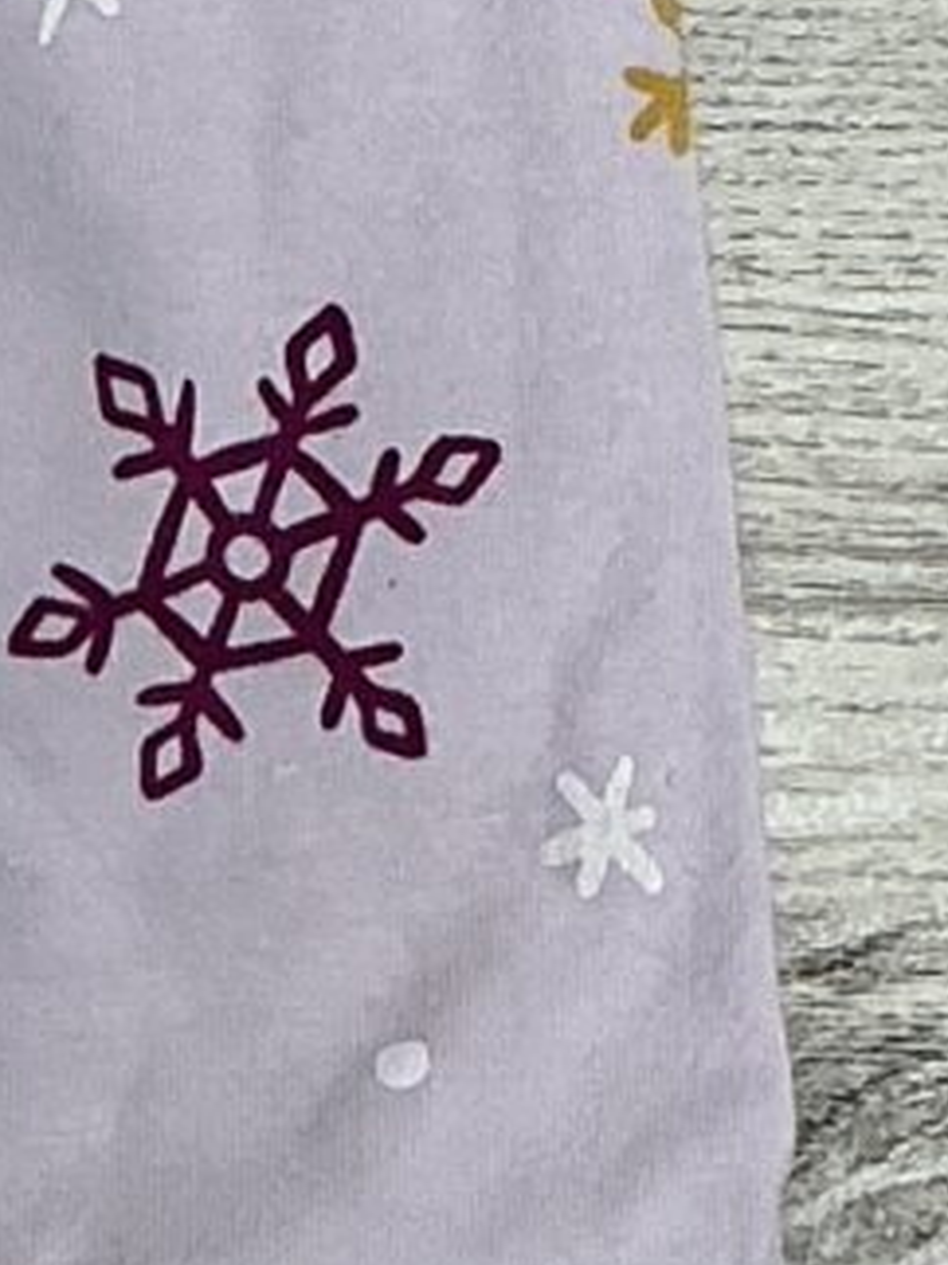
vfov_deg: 8.6
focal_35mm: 230
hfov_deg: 6.4
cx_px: 39
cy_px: 568
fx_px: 8404
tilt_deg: -83.6
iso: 40
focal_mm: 3
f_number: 1.8
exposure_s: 1/50
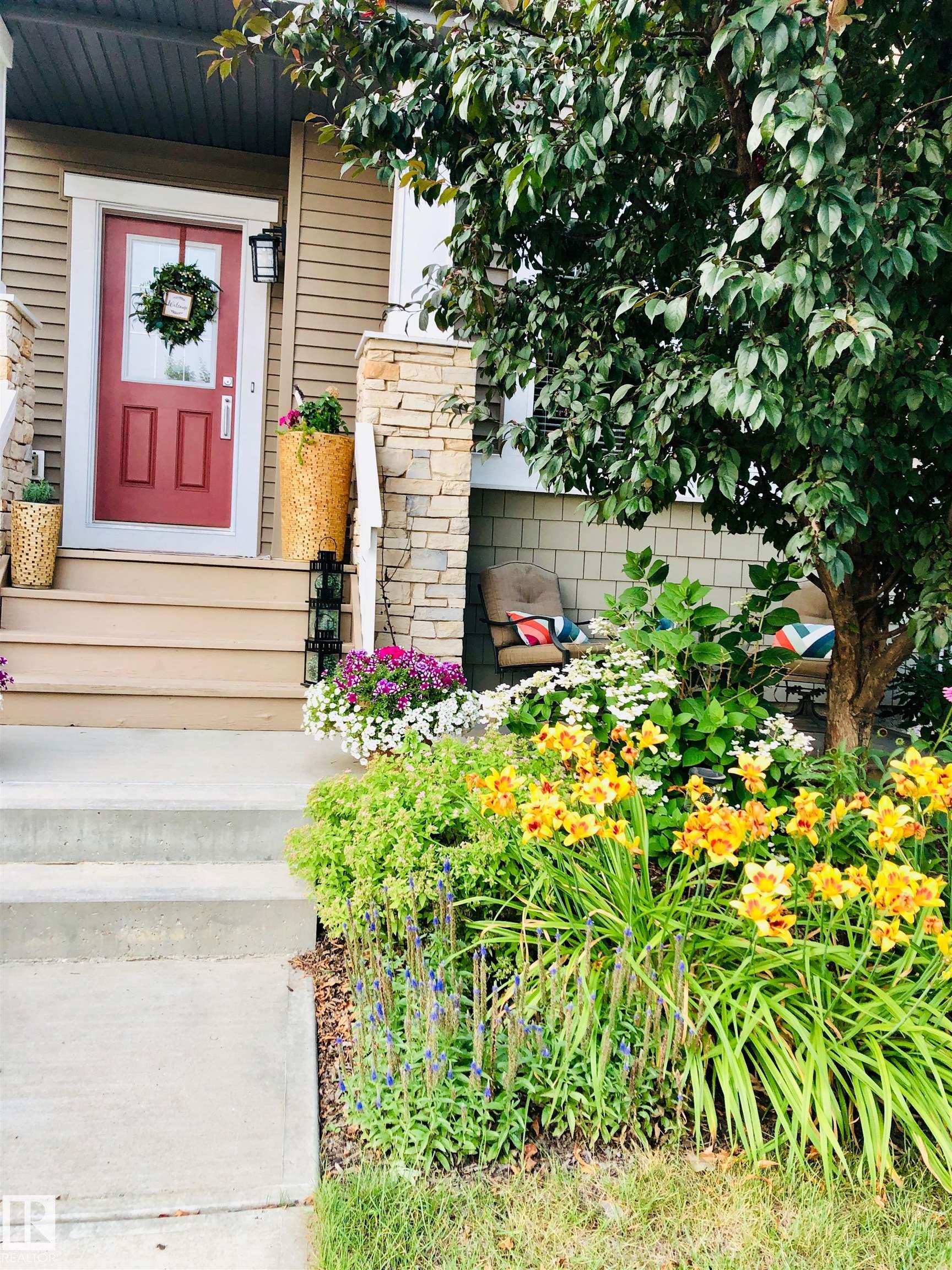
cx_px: 476
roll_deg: -2.5
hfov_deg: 49.7
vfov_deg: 63.4
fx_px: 1027
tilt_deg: -1.4
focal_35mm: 28
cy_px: 635
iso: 64
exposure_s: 1/120
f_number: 1.8
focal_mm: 3.99
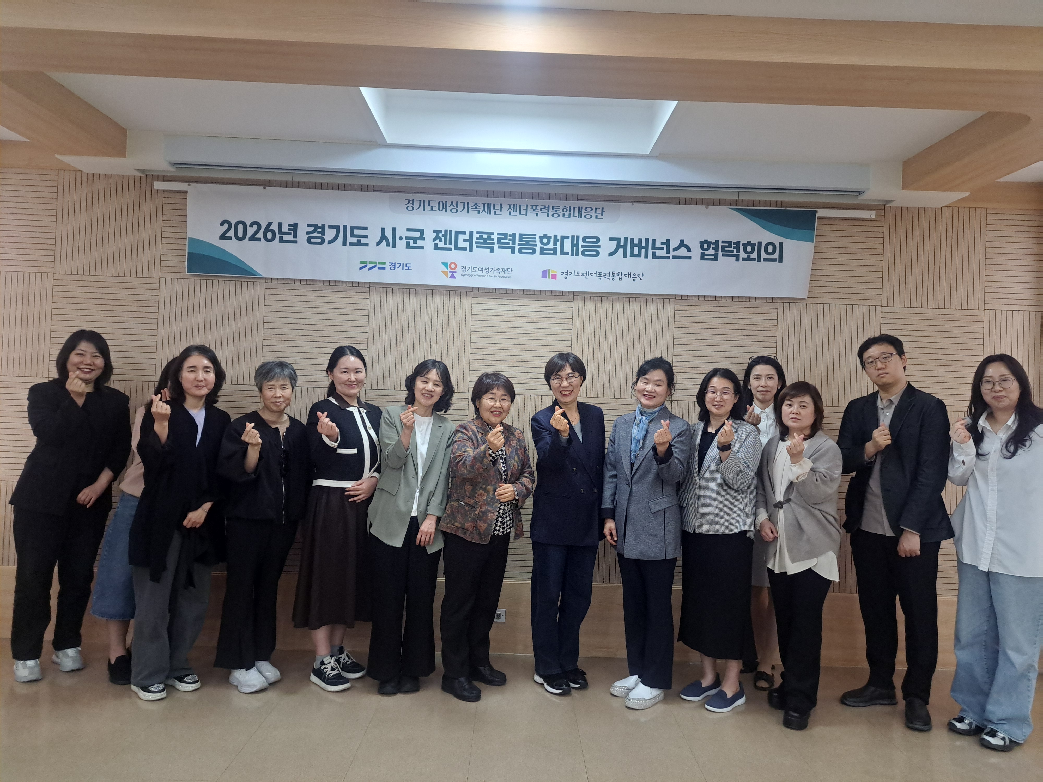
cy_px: 391
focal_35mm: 24
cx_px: 522
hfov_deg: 71.6
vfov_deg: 56.8
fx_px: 723
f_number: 1.8
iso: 125
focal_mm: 5.23
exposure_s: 1/60
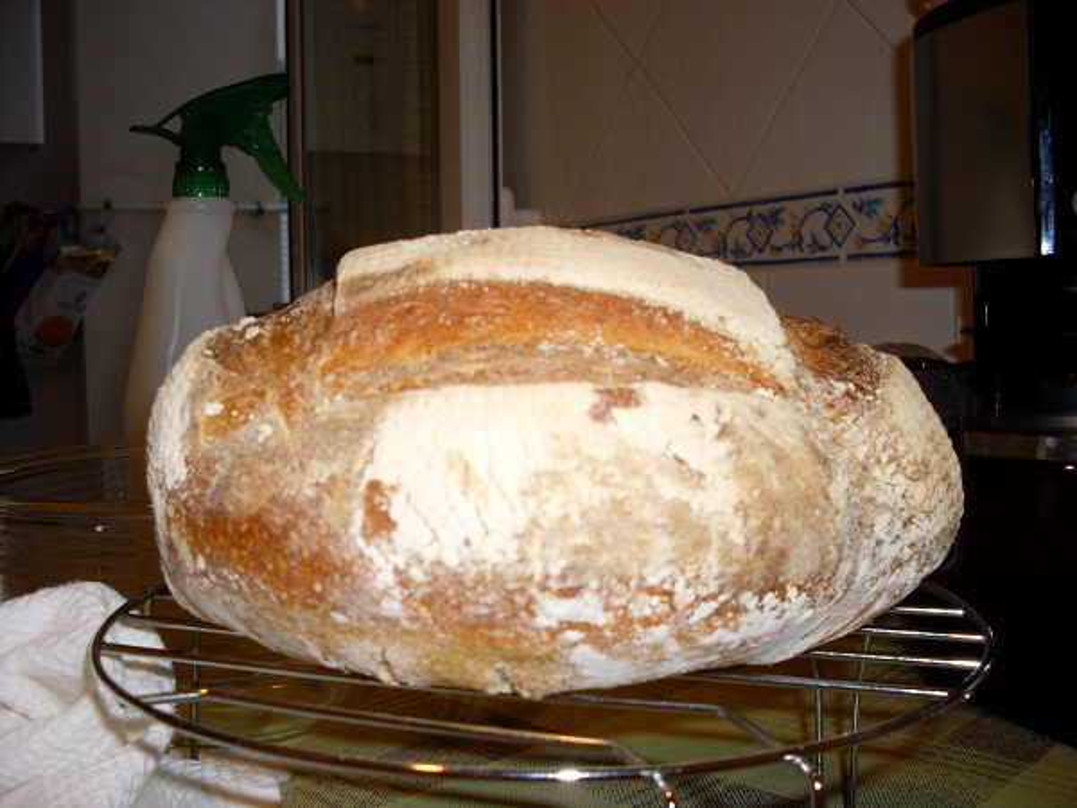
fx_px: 1182
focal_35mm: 38
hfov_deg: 49.0
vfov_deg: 37.7
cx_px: 538
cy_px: 404
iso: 100
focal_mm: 6.3
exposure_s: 1/45
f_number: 2.8
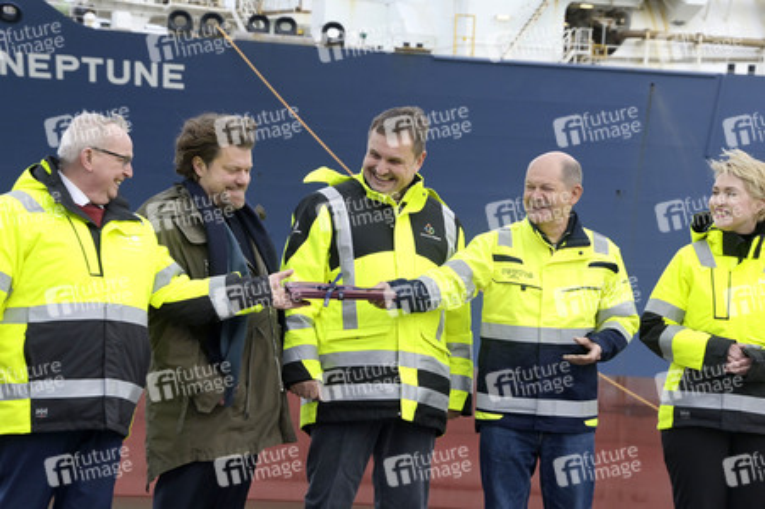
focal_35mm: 135
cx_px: 382
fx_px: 2867
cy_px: 254
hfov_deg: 15.2
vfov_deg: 10.1
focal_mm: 135
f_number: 13
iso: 1600
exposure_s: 1/400
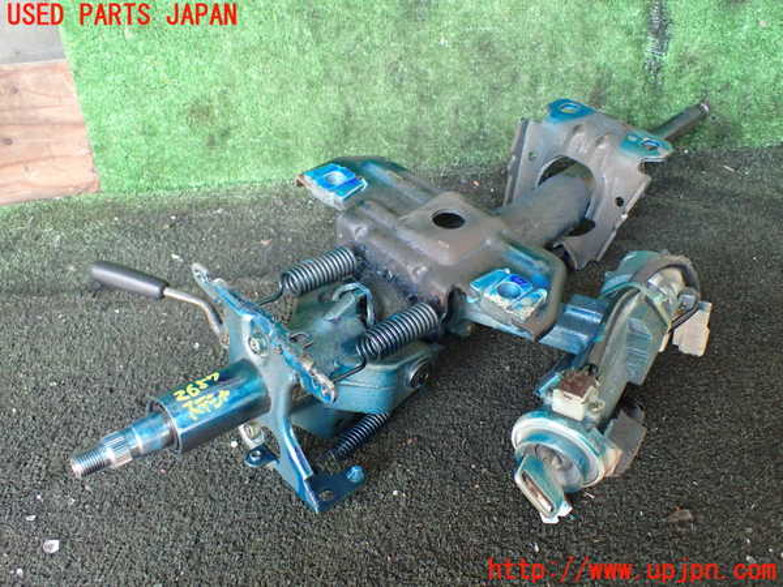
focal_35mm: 30
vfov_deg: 46.8
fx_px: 679
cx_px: 392
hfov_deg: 60.0
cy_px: 294
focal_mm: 5.4
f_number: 2.3
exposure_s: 1/125
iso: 640
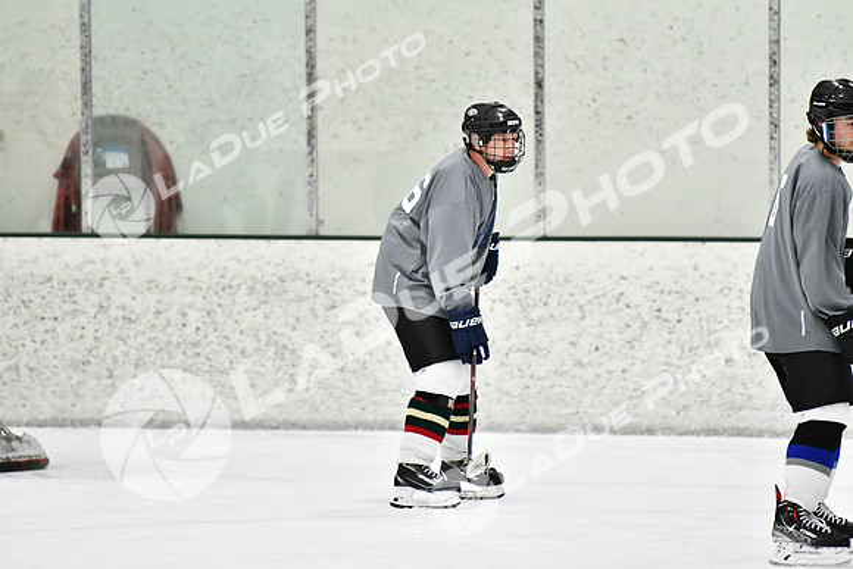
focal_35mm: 300
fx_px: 7110
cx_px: 426
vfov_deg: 4.6
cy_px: 284
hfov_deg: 6.9
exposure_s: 1/1250
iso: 5000
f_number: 2.8
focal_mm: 200
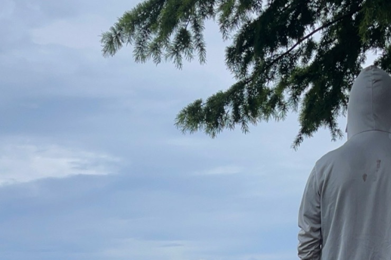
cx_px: 220
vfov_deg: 17.1
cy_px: 388
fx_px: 782
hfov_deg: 28.1
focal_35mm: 72
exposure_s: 1/5128
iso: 32
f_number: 1.6
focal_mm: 5.1
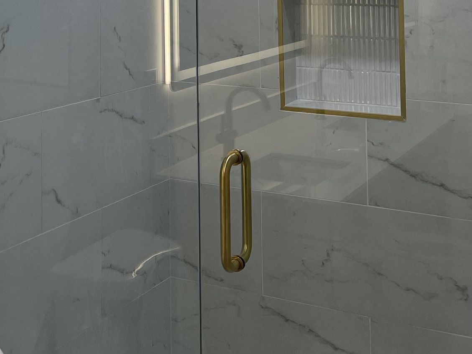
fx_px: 927
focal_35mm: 68
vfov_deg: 20.0
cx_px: 40
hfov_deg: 27.5
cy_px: -94
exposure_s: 1/120
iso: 40
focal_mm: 5.1
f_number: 1.6
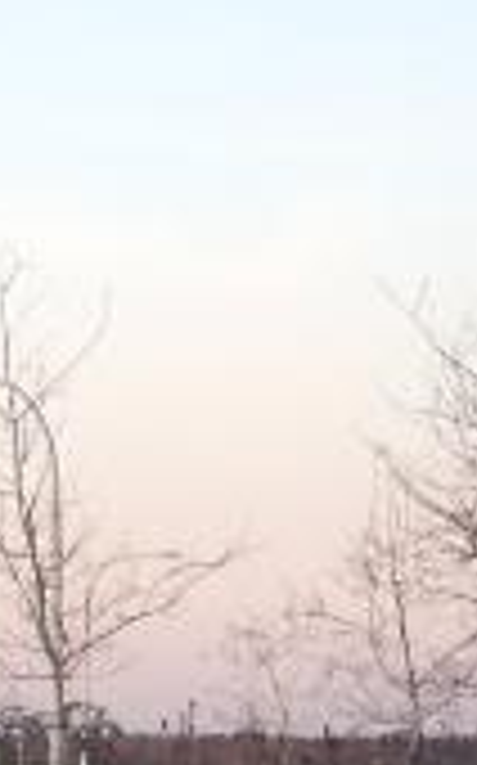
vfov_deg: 10.9
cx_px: -639
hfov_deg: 6.6
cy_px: 868
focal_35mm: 190
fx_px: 3959
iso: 64
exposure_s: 1/50
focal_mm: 6.4
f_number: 3.5
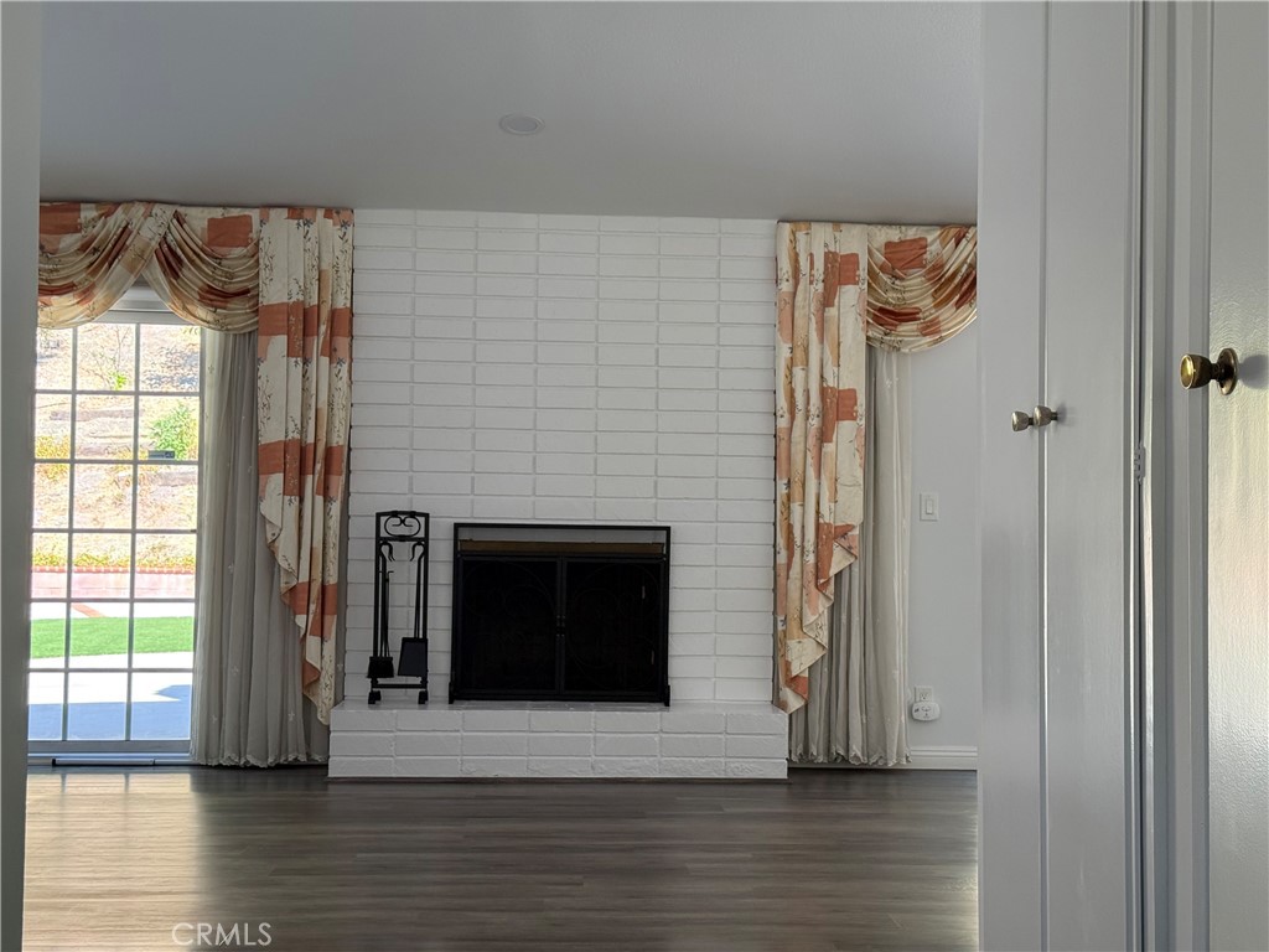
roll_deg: -0.5
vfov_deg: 30.3
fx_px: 1760
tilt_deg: +2.9
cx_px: 634
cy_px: 476
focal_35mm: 48
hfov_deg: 39.7
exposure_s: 1/151
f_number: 1.78
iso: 160
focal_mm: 6.76
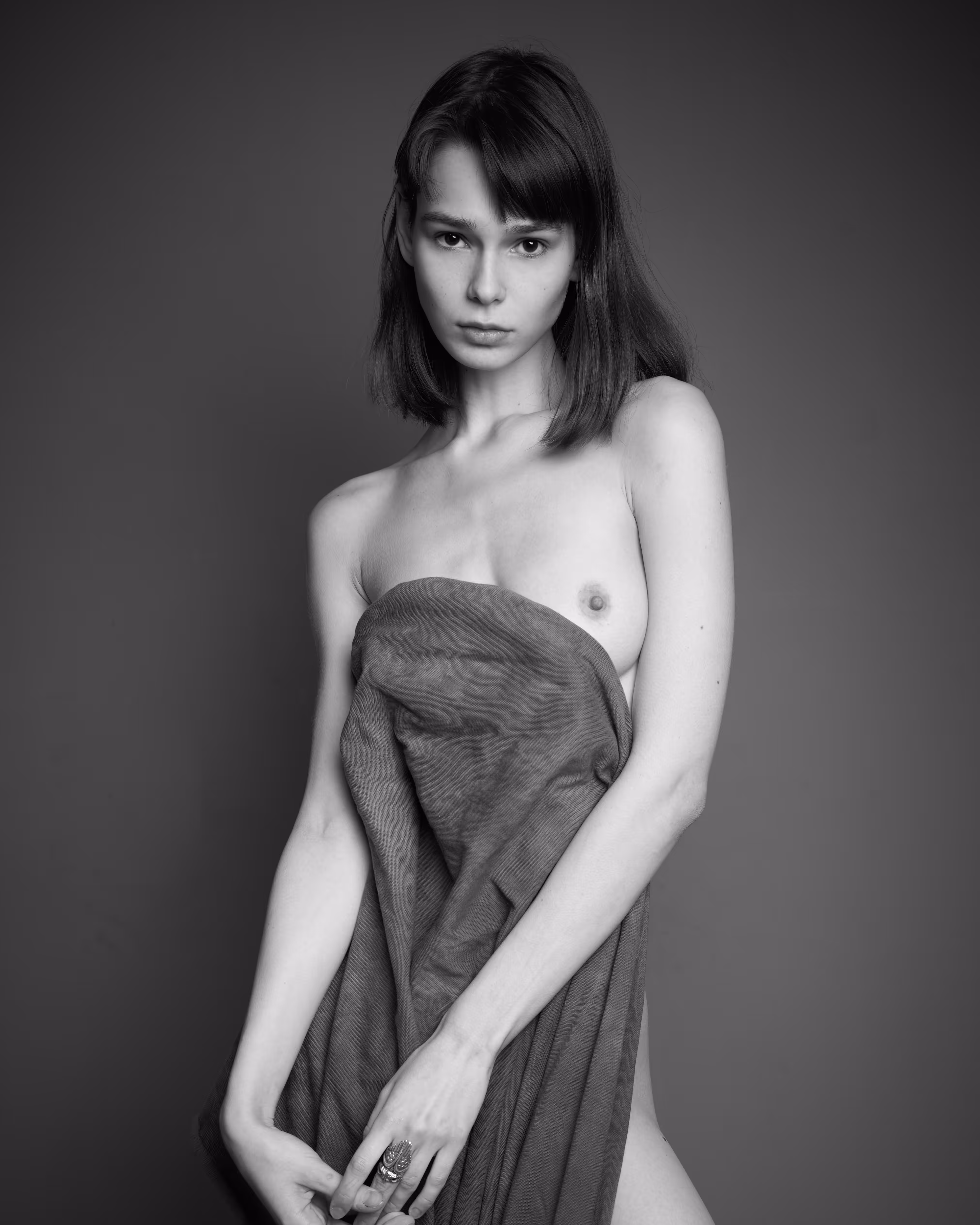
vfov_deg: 30.9
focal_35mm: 61
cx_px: 491
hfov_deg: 25.0
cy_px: 725
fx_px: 2212
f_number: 6.3
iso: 100
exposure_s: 1/125
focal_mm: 54
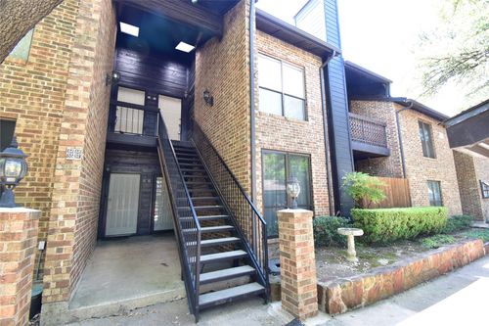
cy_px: 163
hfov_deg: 100.4
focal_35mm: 15
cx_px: 244
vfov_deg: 77.3
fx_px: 204
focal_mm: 10
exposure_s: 1/15
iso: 280
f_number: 7.1
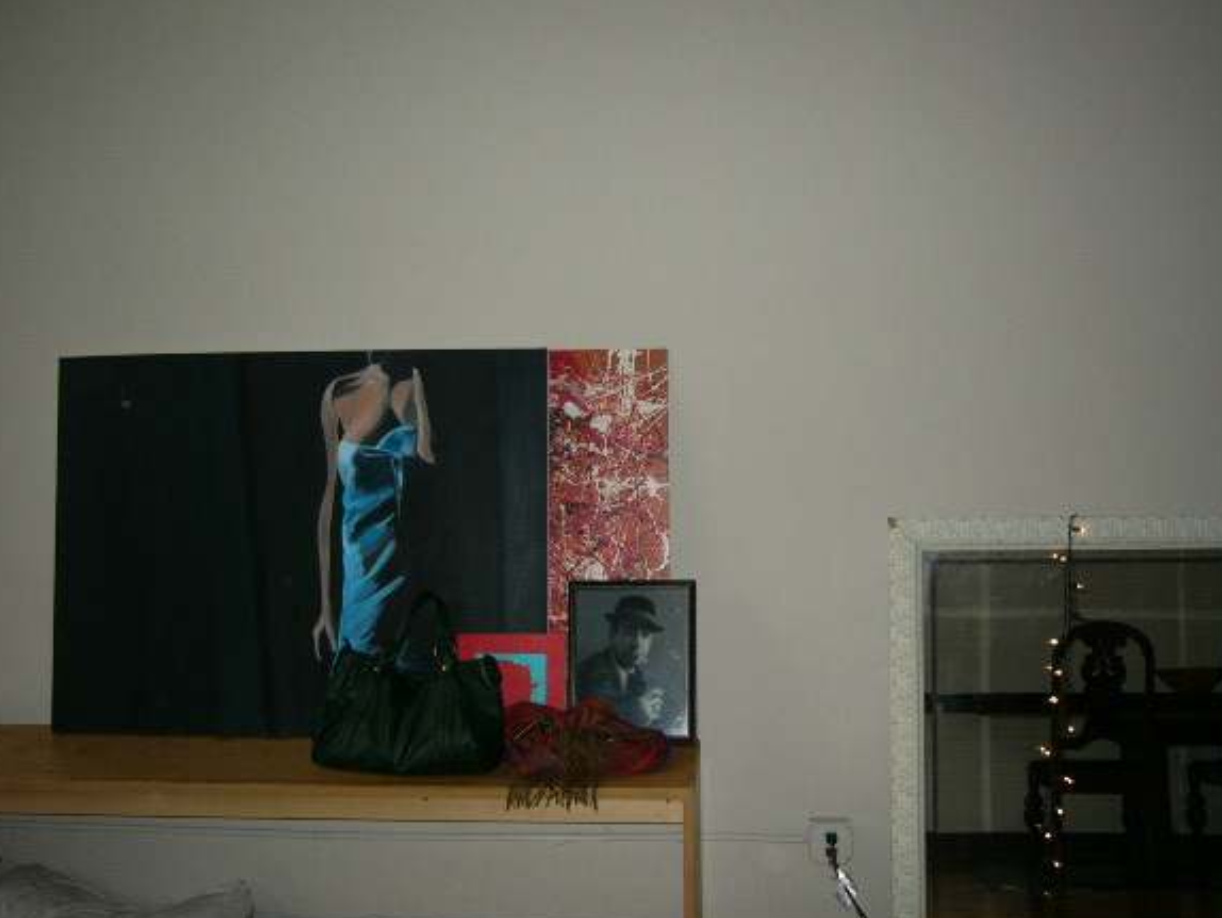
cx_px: 632
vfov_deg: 36.8
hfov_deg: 47.8
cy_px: 435
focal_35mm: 39
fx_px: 1377
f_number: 2.8
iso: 100
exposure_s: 1/60
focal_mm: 5.8
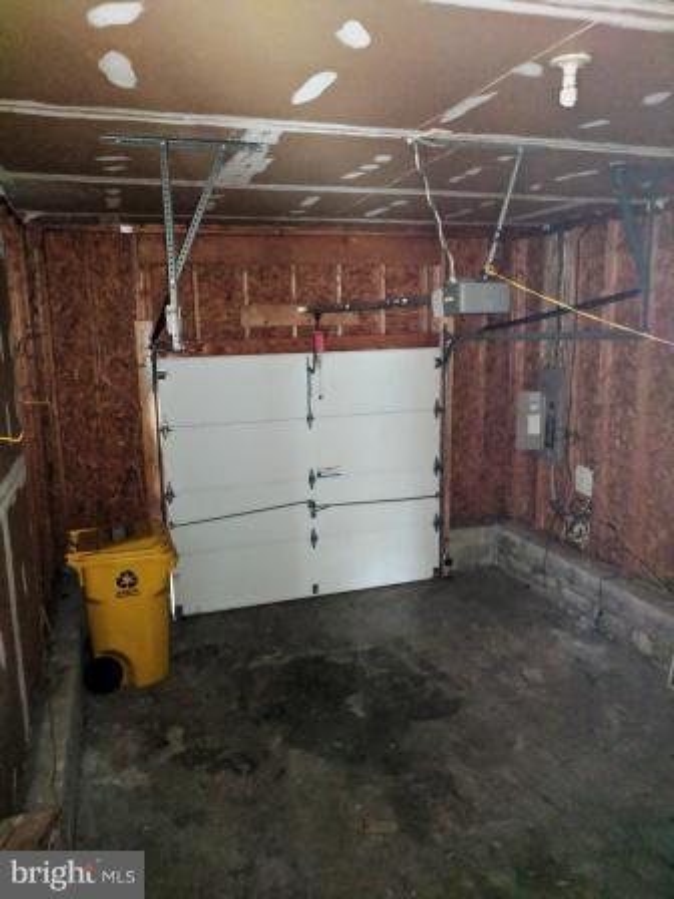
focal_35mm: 26
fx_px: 675
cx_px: 337
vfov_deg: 67.3
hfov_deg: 53.1
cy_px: 450
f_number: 2
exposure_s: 1/10
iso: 3721
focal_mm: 4.67
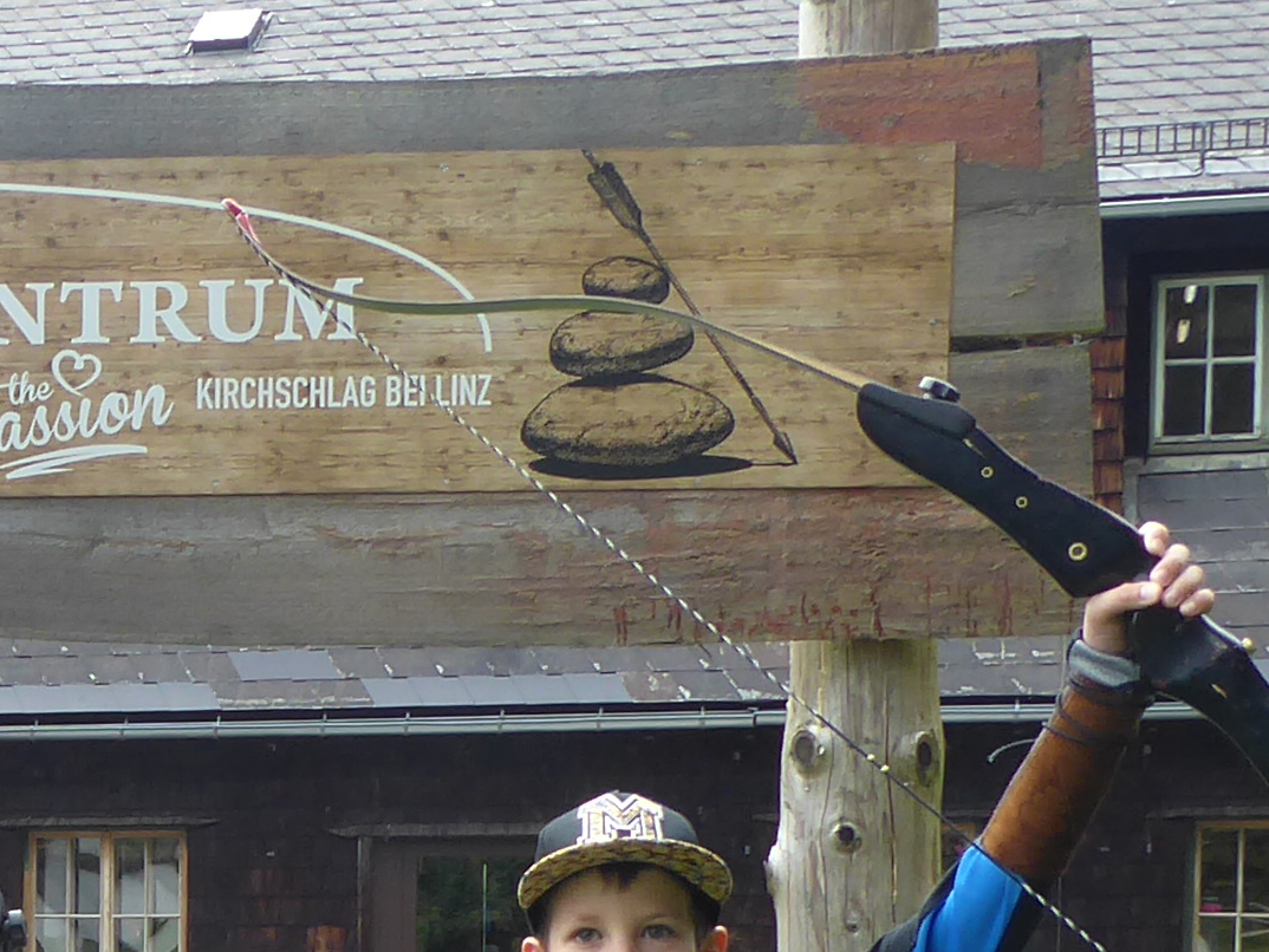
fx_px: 3960
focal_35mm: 108
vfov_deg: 13.3
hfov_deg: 16.9
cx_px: -488
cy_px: 1218
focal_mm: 5
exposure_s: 1/160
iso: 80
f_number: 3.5
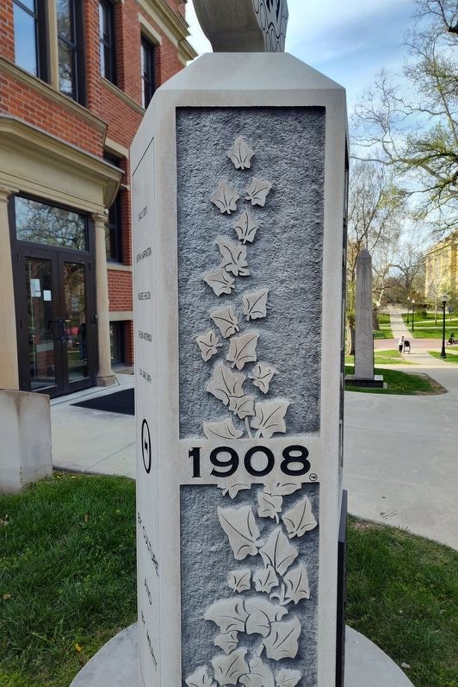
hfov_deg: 53.1
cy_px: 344
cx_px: 217
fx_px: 458
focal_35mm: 24
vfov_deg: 73.7
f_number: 1.8
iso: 100
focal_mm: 5.56
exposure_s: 1/659
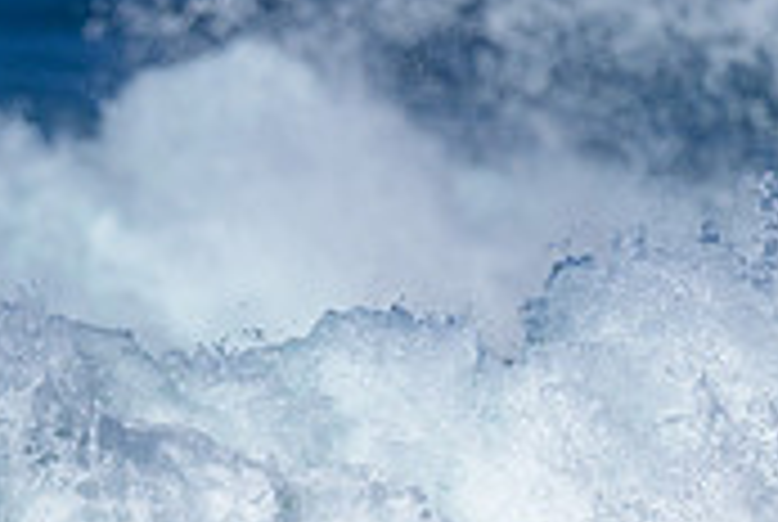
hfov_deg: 0.6
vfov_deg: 0.4
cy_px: 939
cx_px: -313
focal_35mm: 3677
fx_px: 79599
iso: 200
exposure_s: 1/2000
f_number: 6.3
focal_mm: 800
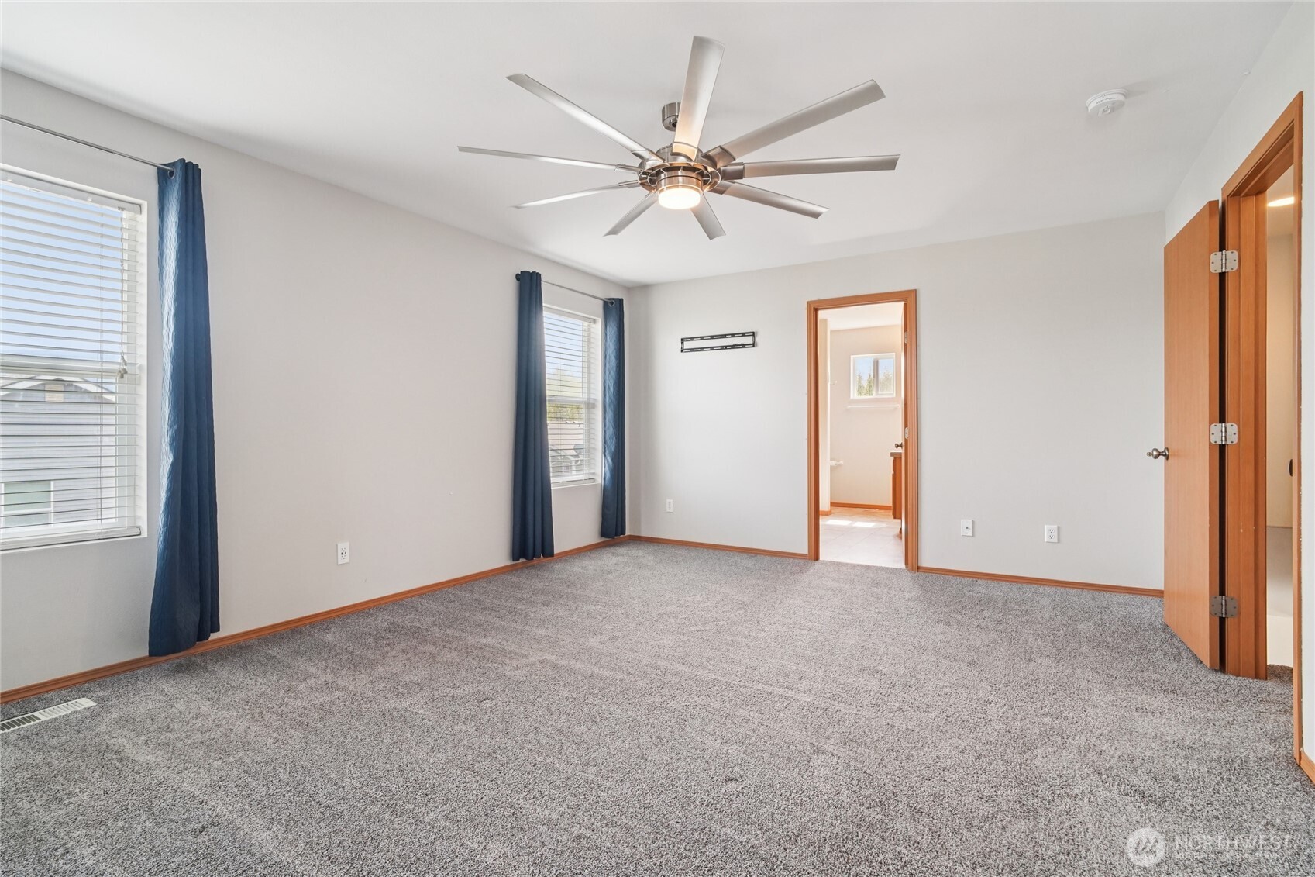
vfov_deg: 73.7
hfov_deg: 96.7
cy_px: 438
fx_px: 584
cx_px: 658
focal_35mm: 16
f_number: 8
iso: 1600
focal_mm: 16
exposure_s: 1/60
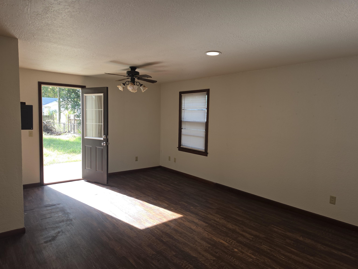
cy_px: 134
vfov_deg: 58.9
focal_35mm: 23
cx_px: 179
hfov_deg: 73.9
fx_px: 238
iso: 20
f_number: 1.4
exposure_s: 1/120
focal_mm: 6.5
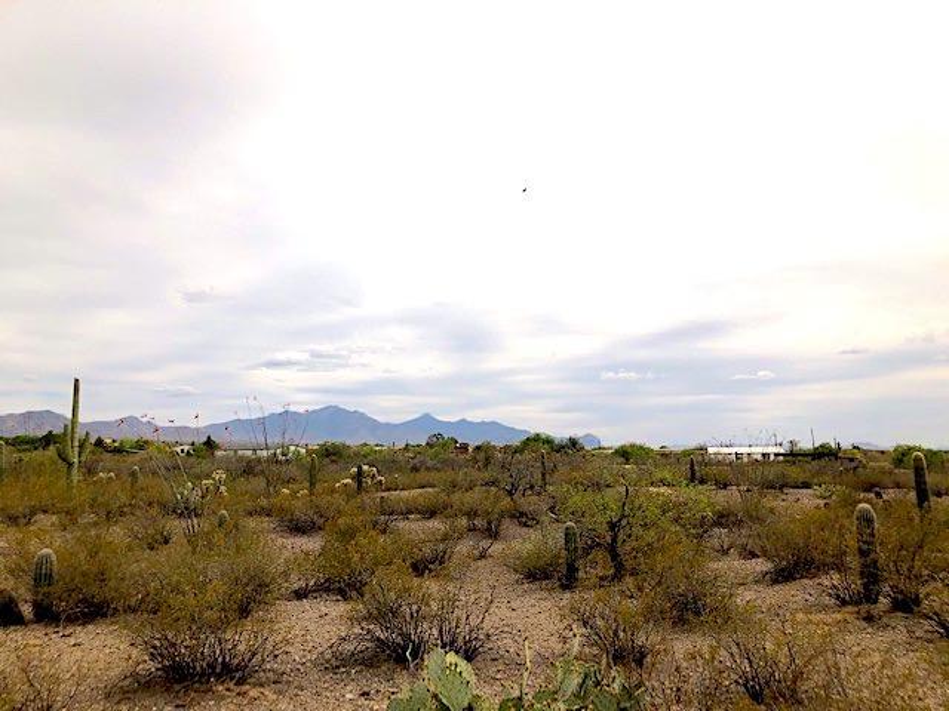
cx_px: 474
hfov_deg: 63.4
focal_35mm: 28
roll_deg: +0.6
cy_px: 356
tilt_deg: +9.2
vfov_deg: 49.7
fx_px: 768
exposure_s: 1/4367
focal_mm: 3.99
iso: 20
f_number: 1.8
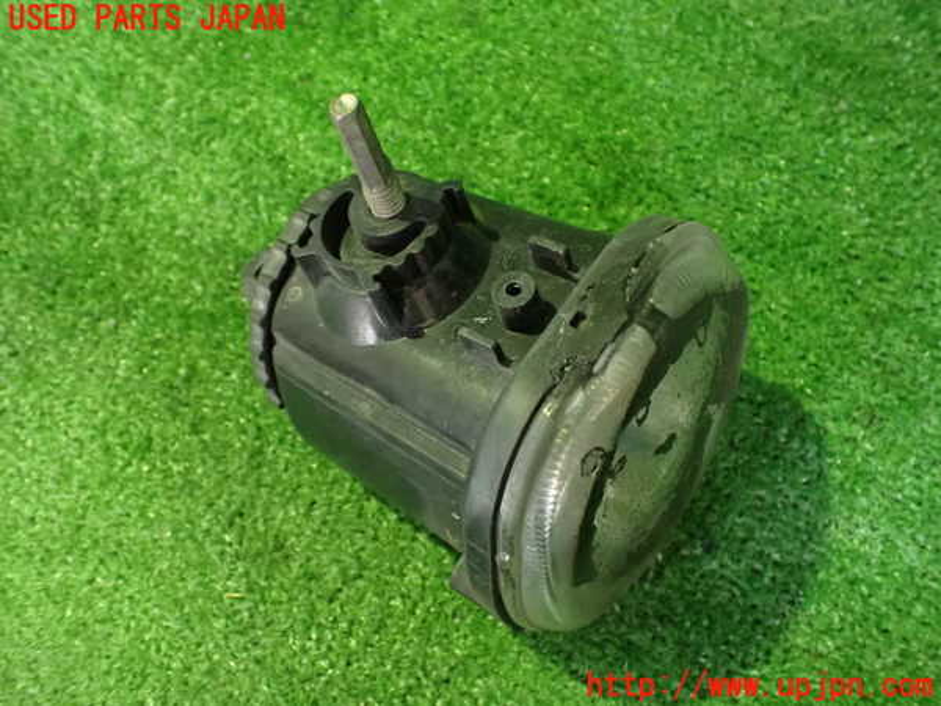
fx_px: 816
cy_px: 353
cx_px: 470
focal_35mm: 30
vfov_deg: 46.8
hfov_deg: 60.0
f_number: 2.3
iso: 1250
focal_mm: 5.4
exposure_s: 1/30
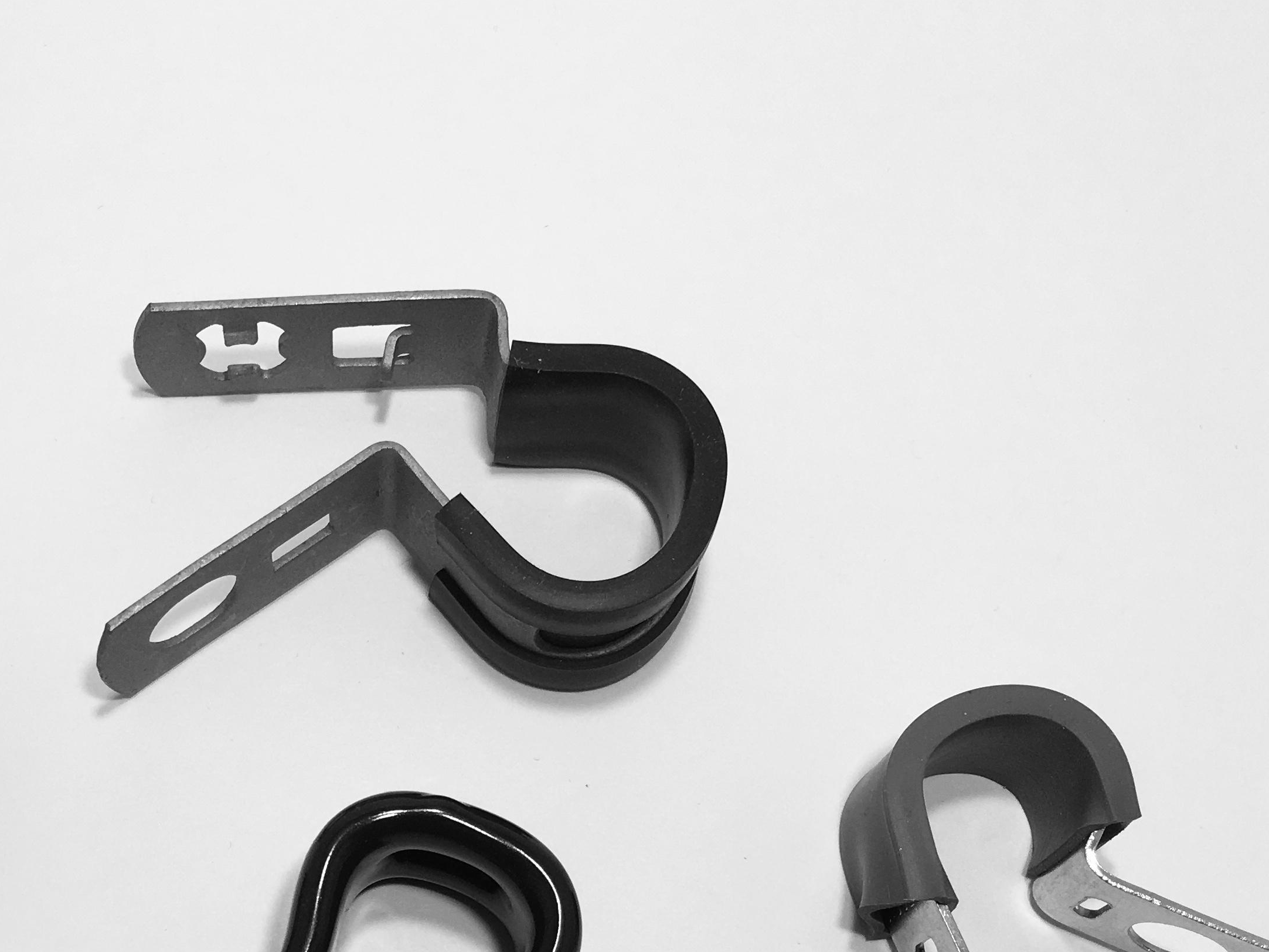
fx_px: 1980
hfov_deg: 34.6
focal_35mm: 54
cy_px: 840
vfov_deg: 26.2
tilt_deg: -73.1
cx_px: 289
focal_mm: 4.15
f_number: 2.2
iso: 25
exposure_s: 1/152
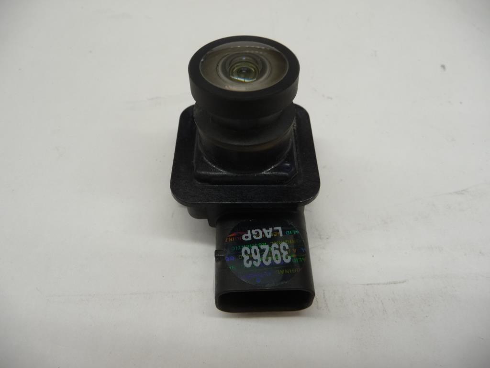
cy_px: 184
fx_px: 396
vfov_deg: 49.7
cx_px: 245
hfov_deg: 63.4
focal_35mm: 28
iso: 160
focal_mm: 4.7
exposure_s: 1/30
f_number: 3.3
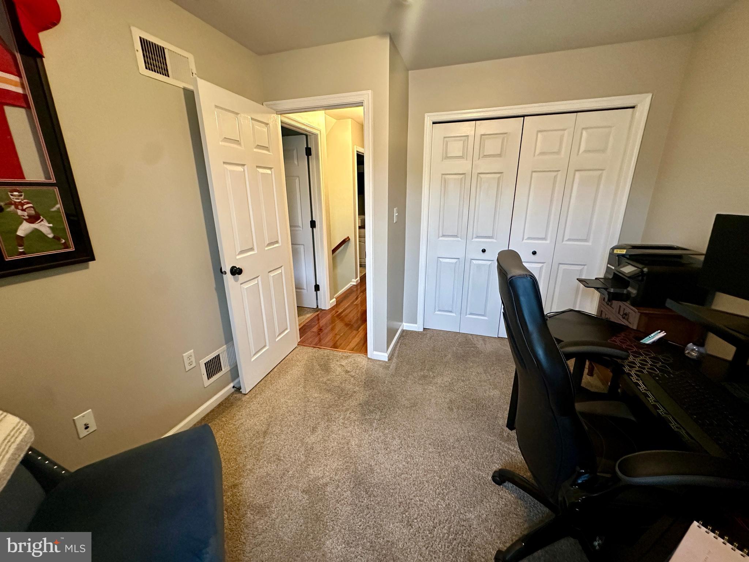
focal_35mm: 14
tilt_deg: -15.5
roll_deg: +0.3
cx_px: 374
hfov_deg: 102.1
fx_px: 303
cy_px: 281
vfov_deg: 85.7
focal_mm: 2.22
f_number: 2.2
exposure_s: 1/60
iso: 800
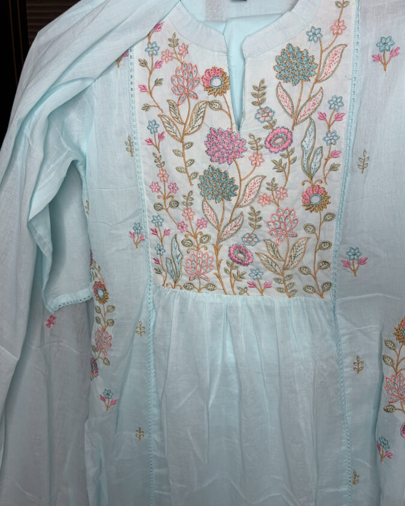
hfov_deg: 51.5
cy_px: 233
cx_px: 205
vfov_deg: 62.1
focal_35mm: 28
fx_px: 419
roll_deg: -2.0
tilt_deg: -16.7
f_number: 1.6
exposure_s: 1/100
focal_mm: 5.96
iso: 50
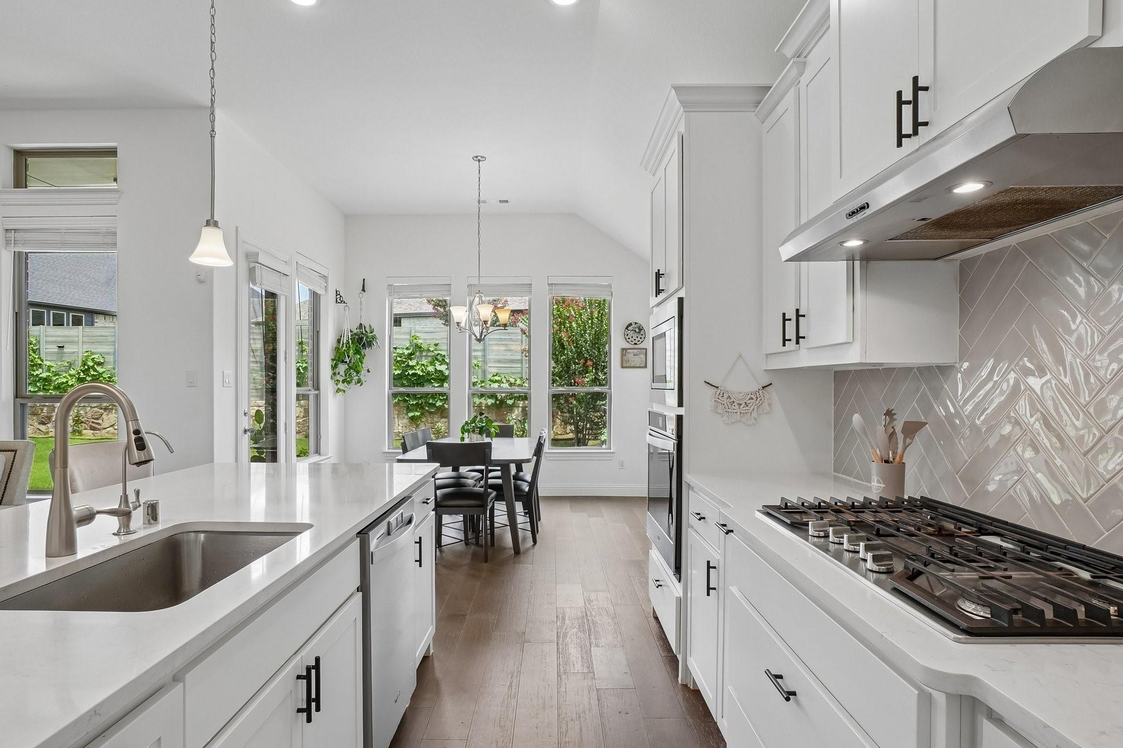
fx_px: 593
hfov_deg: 86.9
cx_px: 556
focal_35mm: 19
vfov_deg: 64.5
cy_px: 386
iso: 400
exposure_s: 1/60
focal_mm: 12
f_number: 8
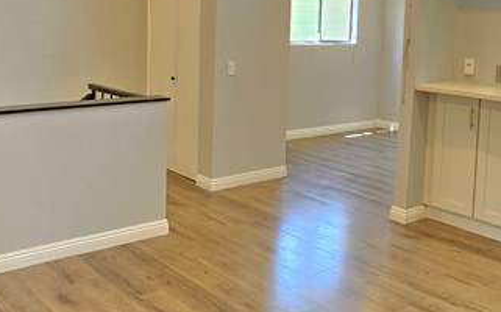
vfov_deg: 28.7
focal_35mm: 44
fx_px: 600
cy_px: 76
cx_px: 304
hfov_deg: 45.0
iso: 160
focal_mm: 2.2
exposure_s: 1/60
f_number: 1.9
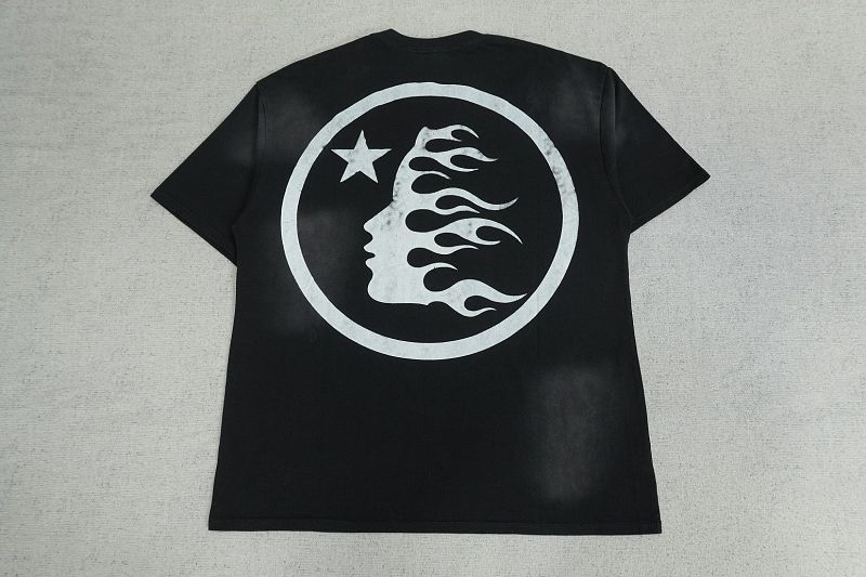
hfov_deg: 73.8
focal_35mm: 24
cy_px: 288
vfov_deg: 53.1
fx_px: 577
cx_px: 433
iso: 1000
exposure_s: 1/160
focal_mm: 16
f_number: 8
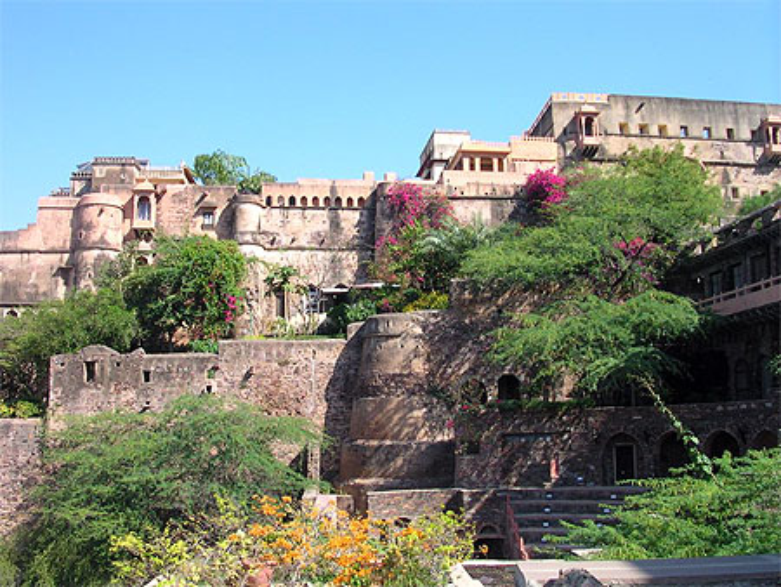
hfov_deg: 50.1
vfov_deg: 38.7
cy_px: 294
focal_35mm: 37
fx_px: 835
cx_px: 390
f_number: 4.5
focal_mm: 5.6
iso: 100
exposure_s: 1/227
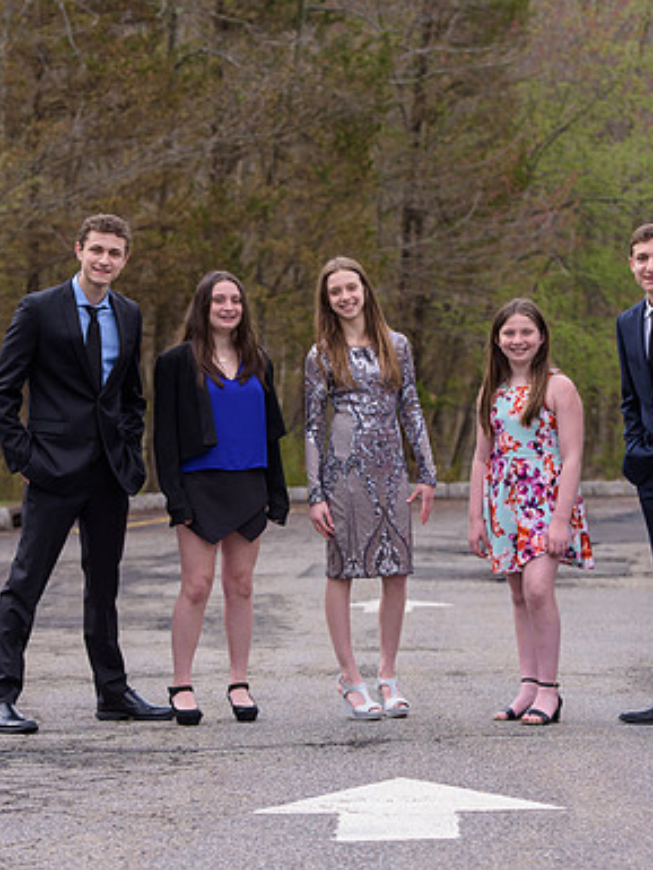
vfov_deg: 13.9
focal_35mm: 142
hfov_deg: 10.5
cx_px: 350
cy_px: 435
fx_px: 3570
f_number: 5
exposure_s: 1/800
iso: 400
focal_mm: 98
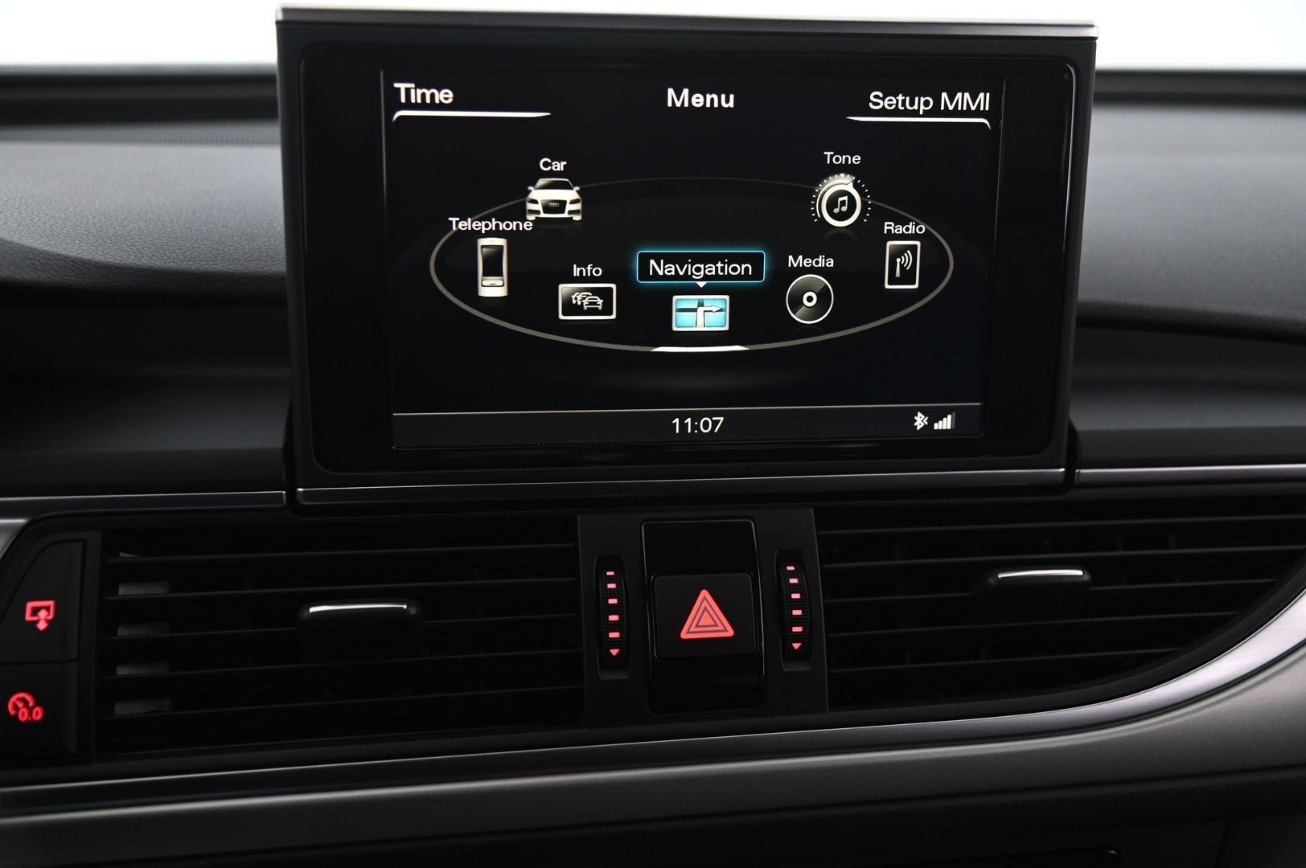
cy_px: 434
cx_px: 653
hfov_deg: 48.5
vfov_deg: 33.3
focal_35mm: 40
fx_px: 1450
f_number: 4
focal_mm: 40
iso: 2000
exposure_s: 1/25
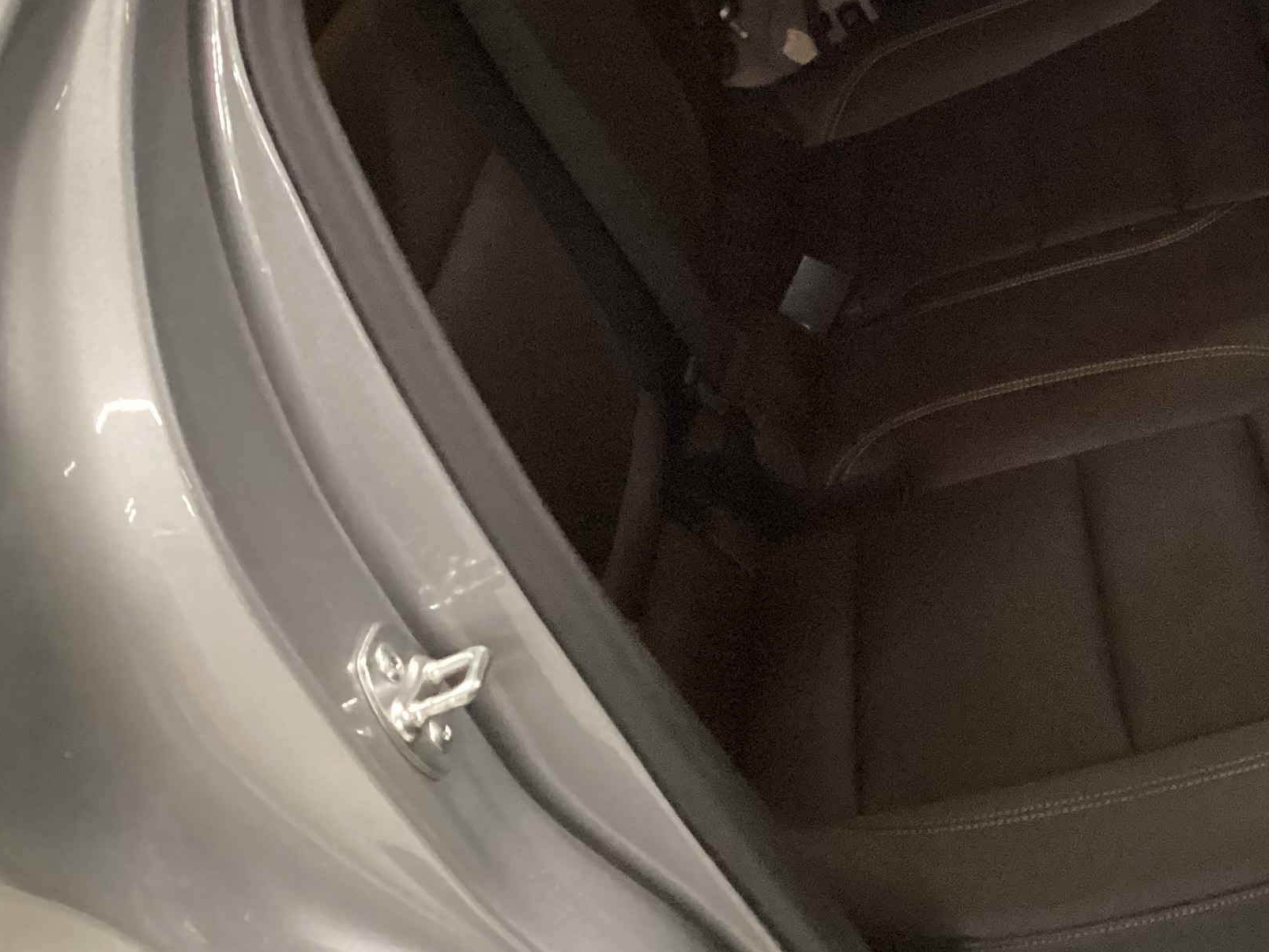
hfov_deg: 29.0
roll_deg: -1.4
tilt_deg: -26.8
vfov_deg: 23.0
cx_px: 1237
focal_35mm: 63
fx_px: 2310
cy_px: 191
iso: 500
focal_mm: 3.3
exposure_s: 1/25
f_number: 2.4
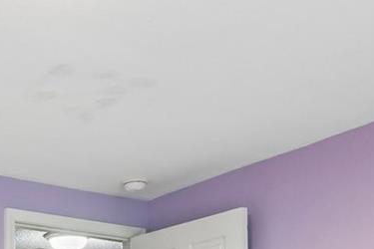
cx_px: 12
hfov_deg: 29.6
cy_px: 403
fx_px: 665
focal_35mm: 64
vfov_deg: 18.2
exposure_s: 1/10
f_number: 8
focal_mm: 10
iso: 400
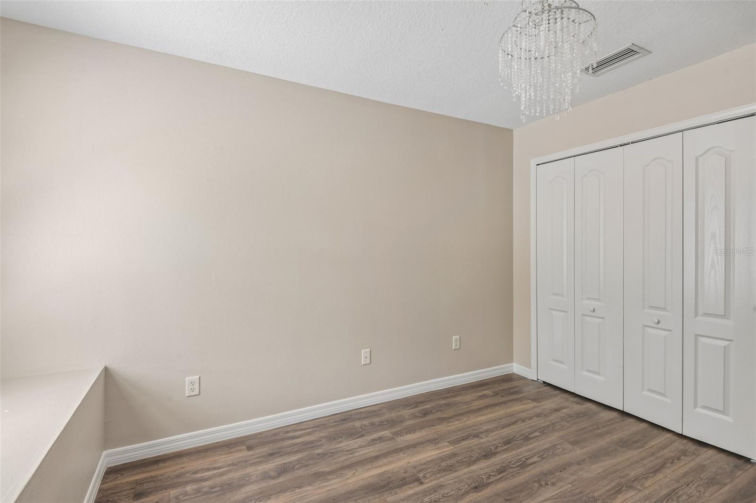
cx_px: 378
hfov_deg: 93.3
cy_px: 252
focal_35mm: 17
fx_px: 357
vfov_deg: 70.4
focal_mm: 17
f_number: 8
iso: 400
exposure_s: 1/60
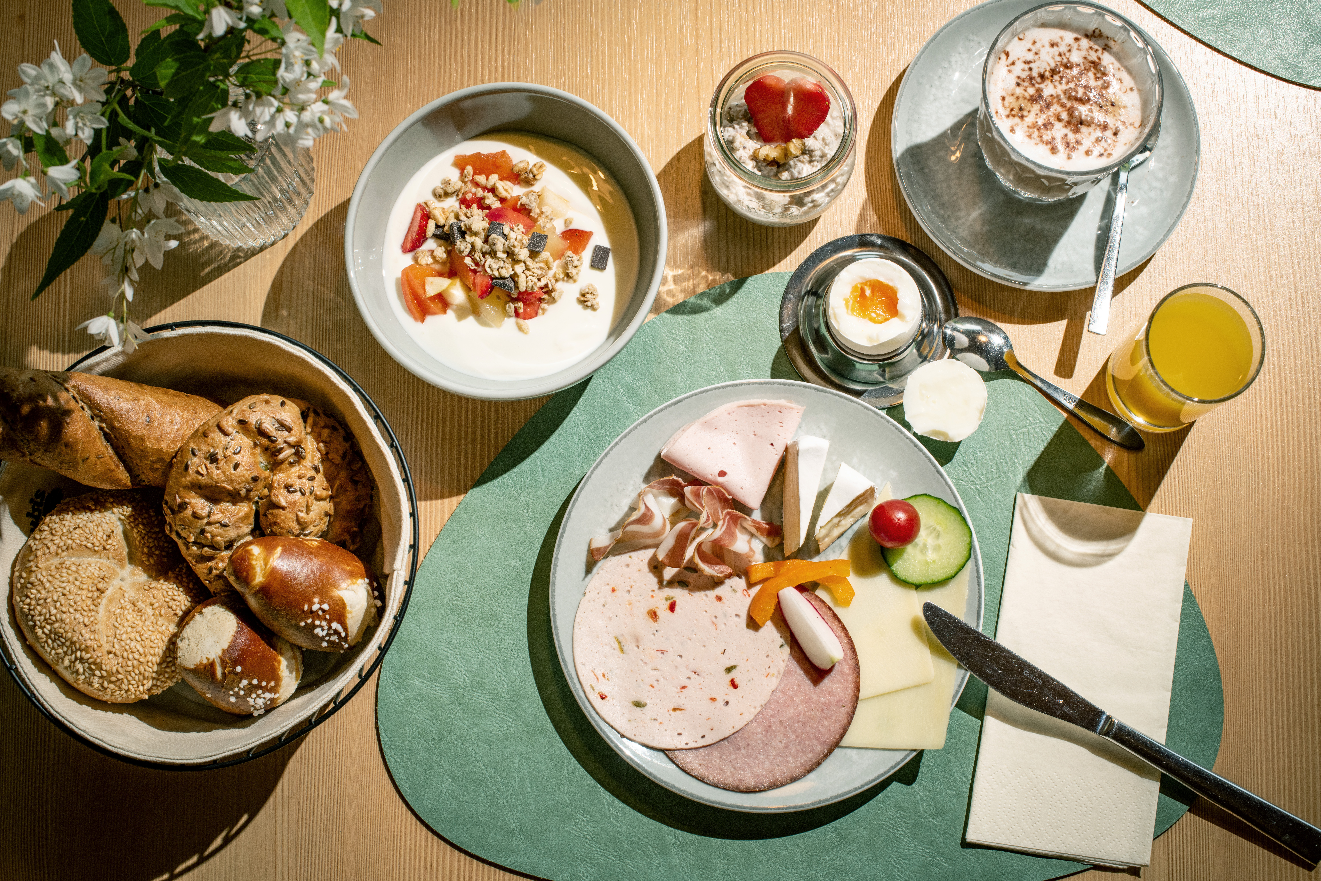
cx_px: 660
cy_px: 440
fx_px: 1835
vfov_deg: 27.0
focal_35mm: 50
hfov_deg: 39.6
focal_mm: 50
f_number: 10
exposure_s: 1/60
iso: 250
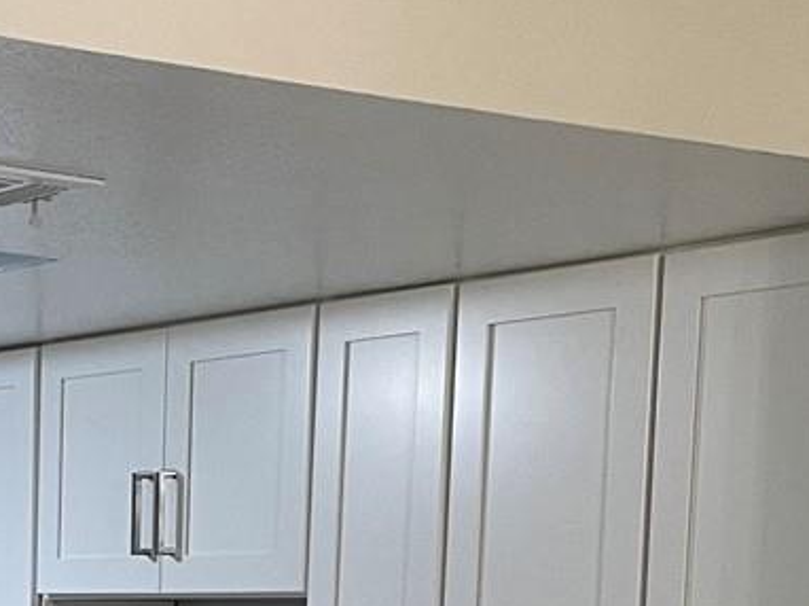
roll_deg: -1.0
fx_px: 2546
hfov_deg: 17.5
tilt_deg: -7.3
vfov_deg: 12.8
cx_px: -78
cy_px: 953
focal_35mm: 109
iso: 100
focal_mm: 4.2
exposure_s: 1/60
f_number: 1.6
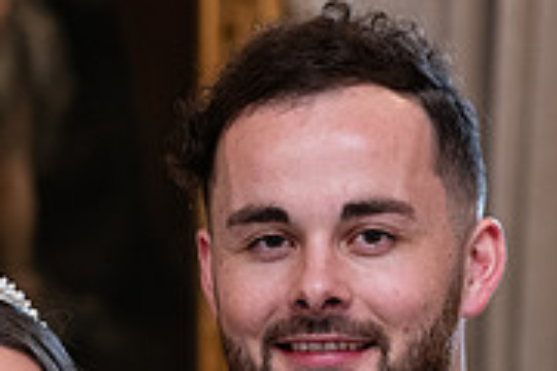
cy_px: 589
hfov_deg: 6.9
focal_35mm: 297
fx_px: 4595
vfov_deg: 4.6
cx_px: 56
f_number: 3.5
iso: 800
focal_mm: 92
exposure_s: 1/160
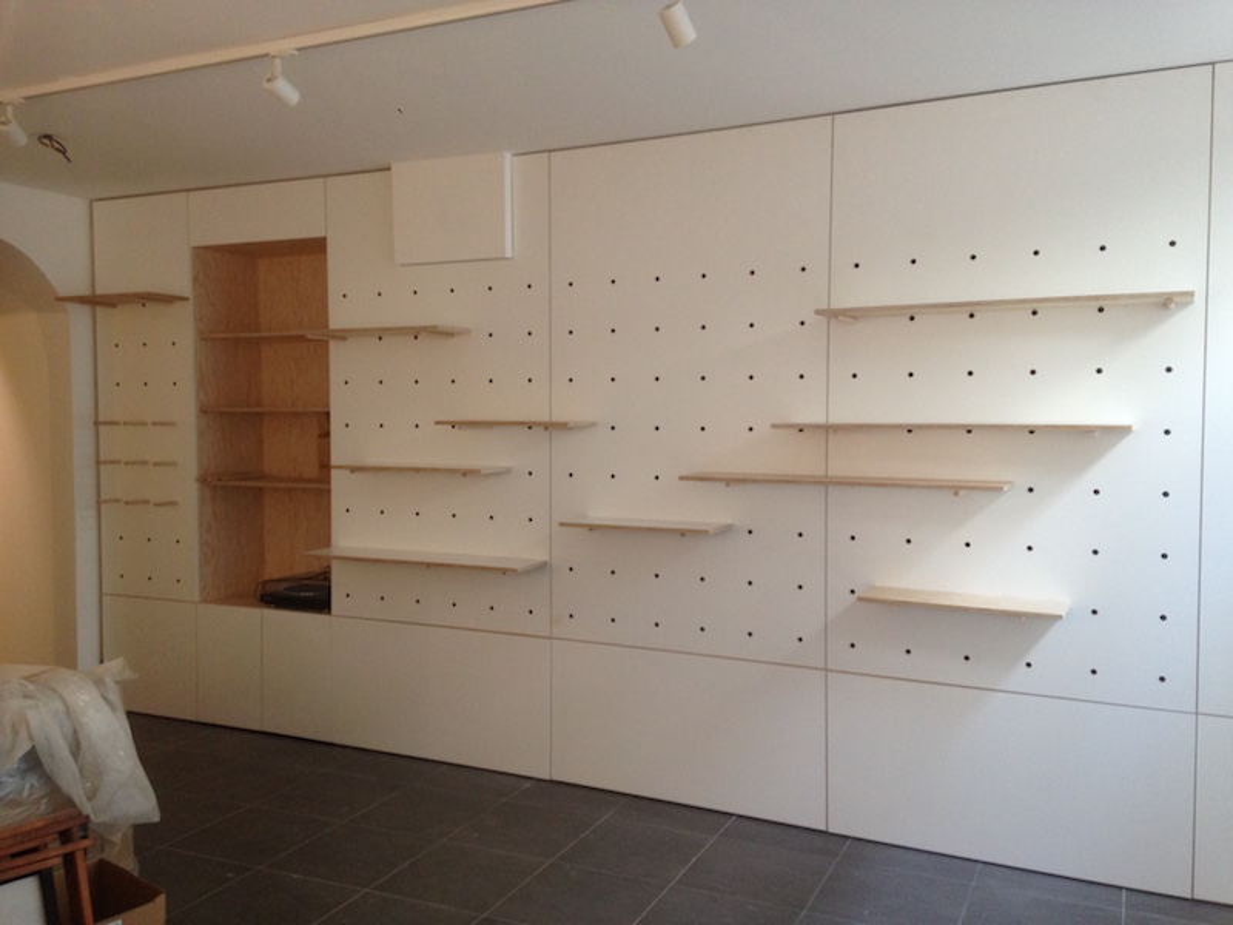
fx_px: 1175
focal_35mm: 33
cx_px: 616
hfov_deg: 55.4
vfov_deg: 42.9
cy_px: 462
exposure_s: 1/20
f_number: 2.4
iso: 100
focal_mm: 4.12
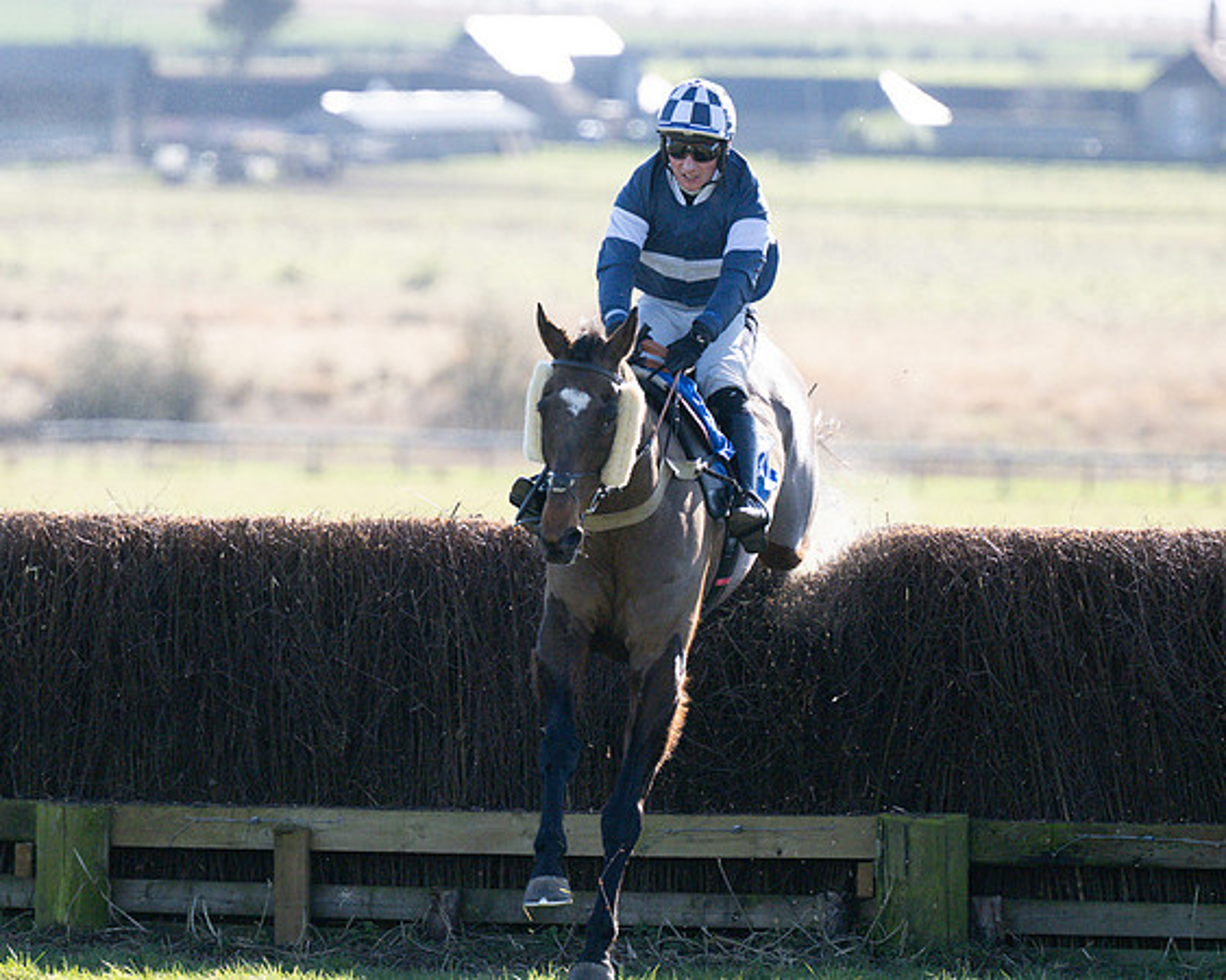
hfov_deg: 5.1
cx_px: 621
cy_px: 346
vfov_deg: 4.1
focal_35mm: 382
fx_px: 13854
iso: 400
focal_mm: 175
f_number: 2.8
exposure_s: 1/6400
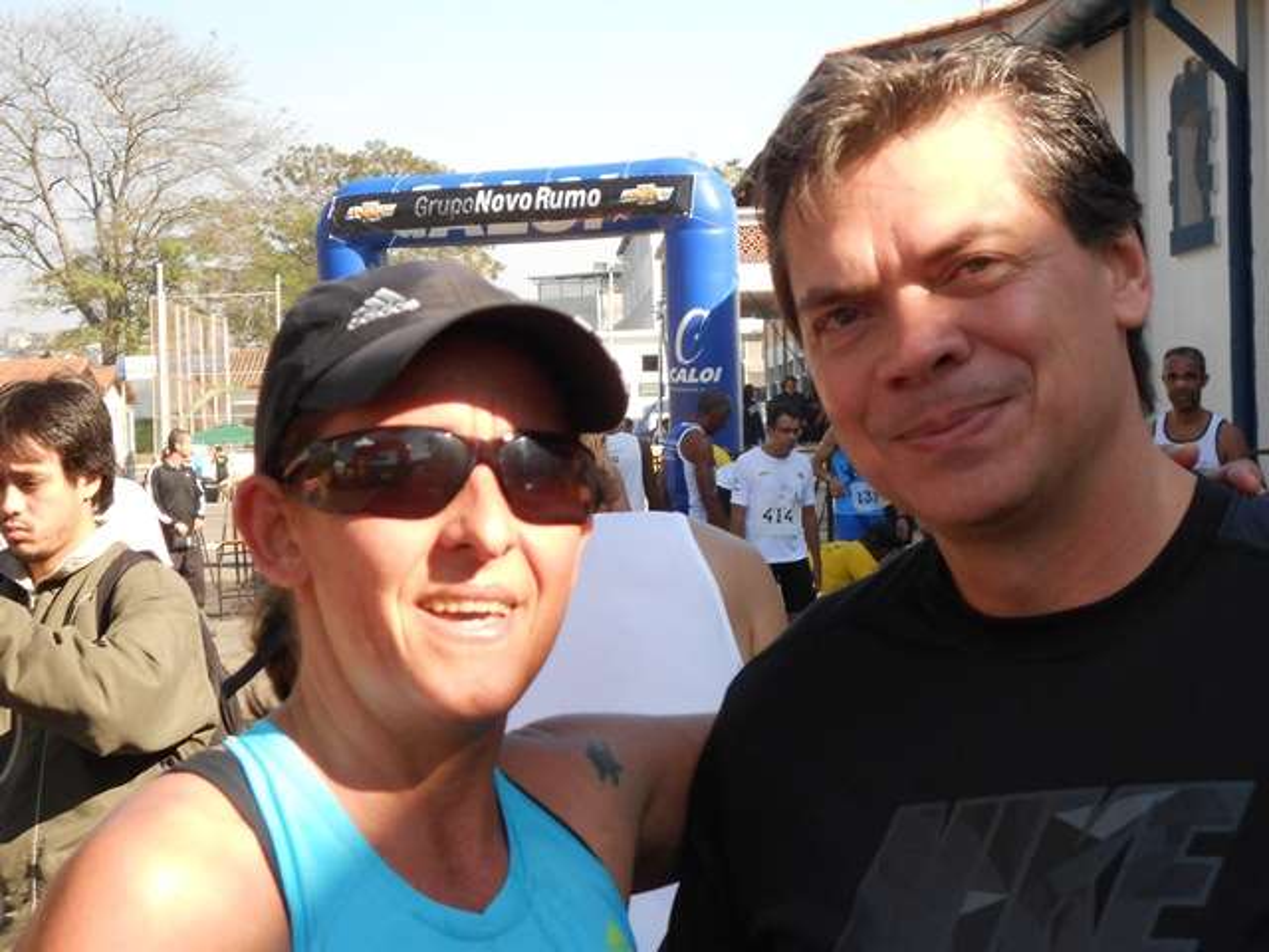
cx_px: 634
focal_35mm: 86
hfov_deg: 22.8
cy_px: 476
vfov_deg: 17.2
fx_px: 3153
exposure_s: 1/250
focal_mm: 15.4
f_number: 6.3
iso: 200
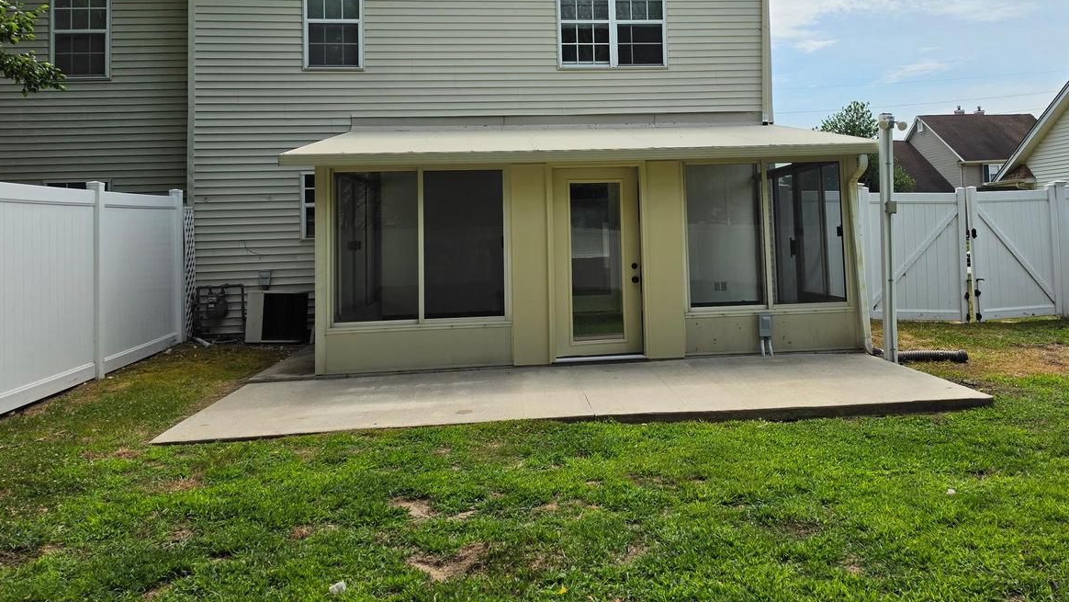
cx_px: 622
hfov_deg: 62.3
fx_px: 879
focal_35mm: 31
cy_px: 164
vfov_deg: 37.0
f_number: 1.4
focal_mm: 6.5
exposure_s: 1/7939
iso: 40
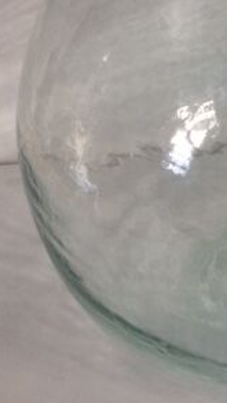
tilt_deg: -26.3
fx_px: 738
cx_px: 279
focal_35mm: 69
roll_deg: +1.6
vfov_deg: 28.2
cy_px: -25
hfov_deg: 16.7
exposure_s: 1/33
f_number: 2.2
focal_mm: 4.15
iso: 64
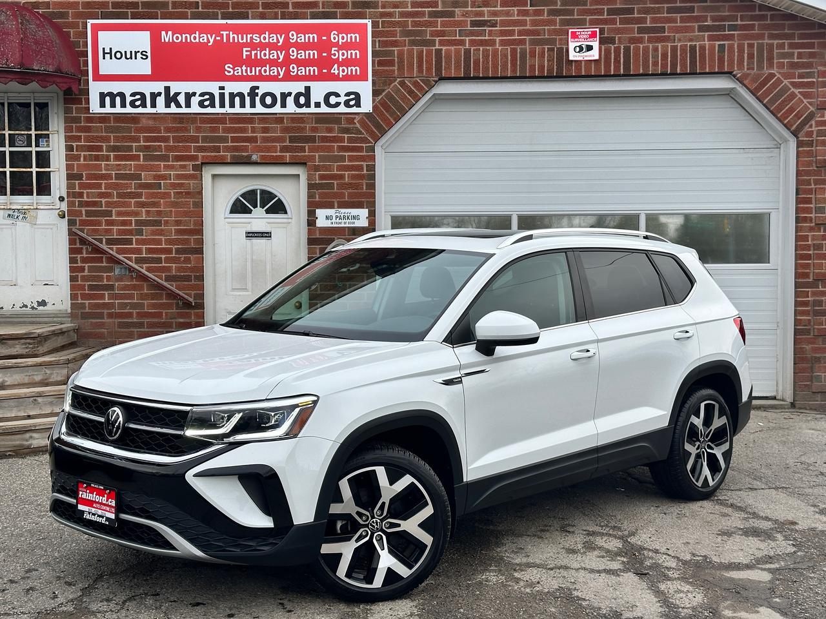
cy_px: 310
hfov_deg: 39.7
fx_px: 1145
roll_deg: +0.7
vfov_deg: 30.3
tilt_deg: -3.1
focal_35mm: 48
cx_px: 413
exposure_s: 1/734
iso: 64
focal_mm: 6.86
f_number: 1.78
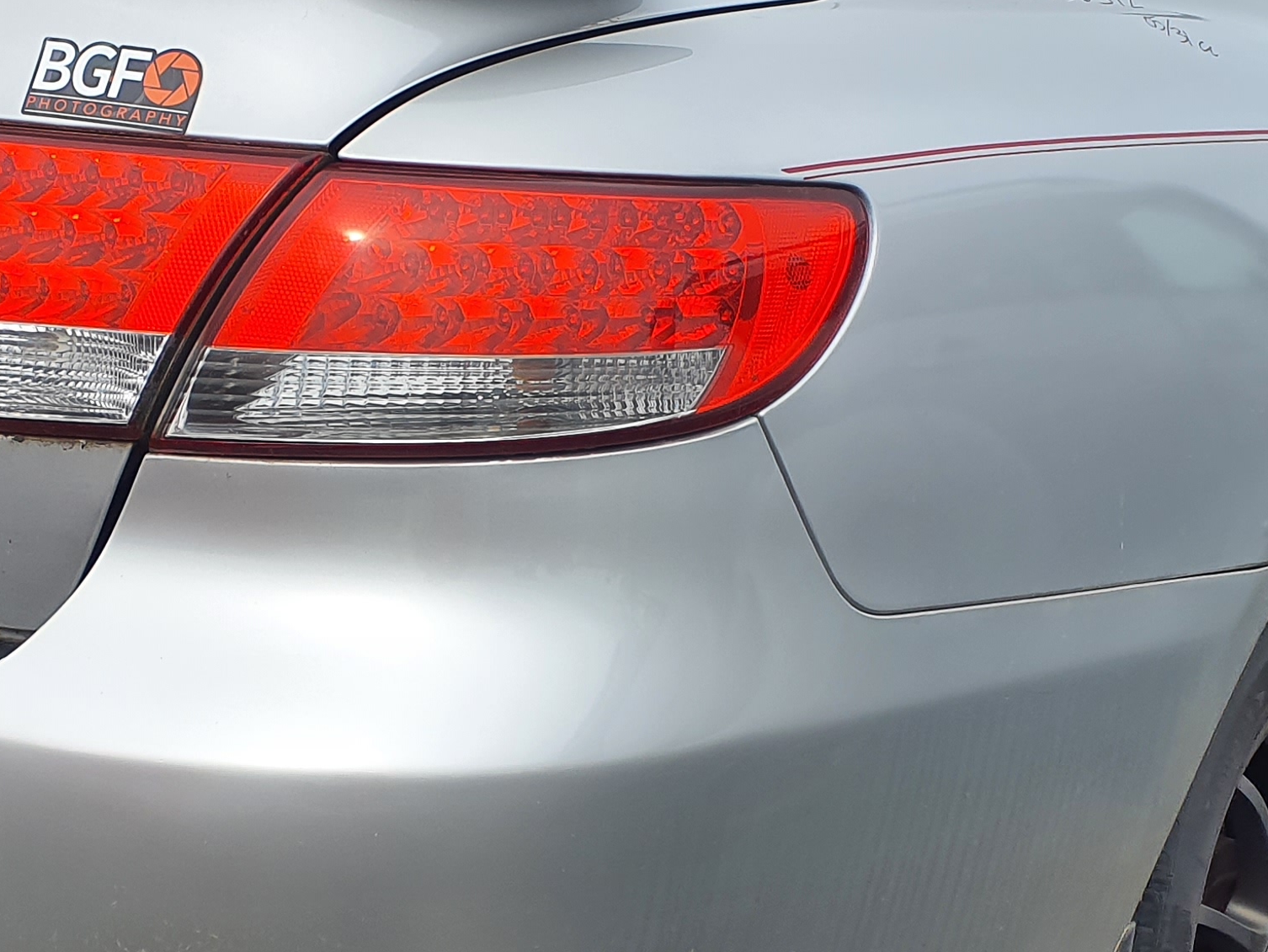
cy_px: 479
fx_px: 2711
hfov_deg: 26.2
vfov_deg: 19.9
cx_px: 436
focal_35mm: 74
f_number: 1.9
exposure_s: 1/1160
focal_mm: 3.58
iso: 40
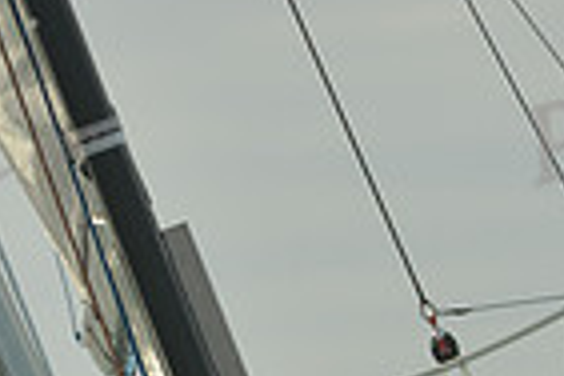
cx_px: 324
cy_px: 714
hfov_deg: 1.3
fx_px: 25785
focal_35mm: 1646
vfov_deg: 0.8
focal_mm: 400
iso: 250
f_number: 5.6
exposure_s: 1/2000
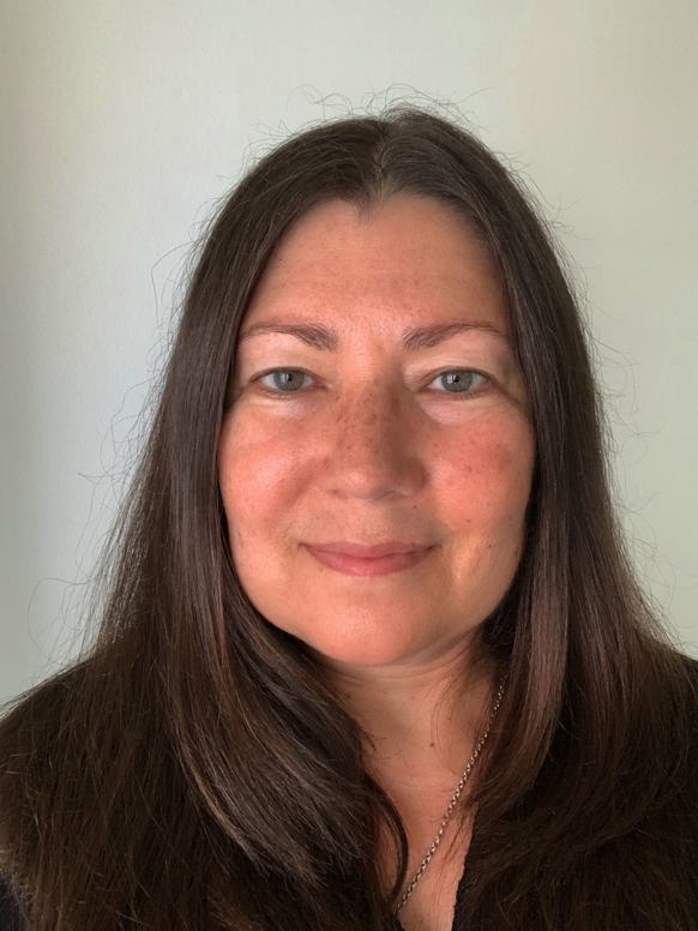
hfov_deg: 44.2
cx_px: 349
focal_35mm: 32
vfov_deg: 56.8
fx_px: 860
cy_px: 466
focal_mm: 2.87
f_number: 2.2
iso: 200
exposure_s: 1/60
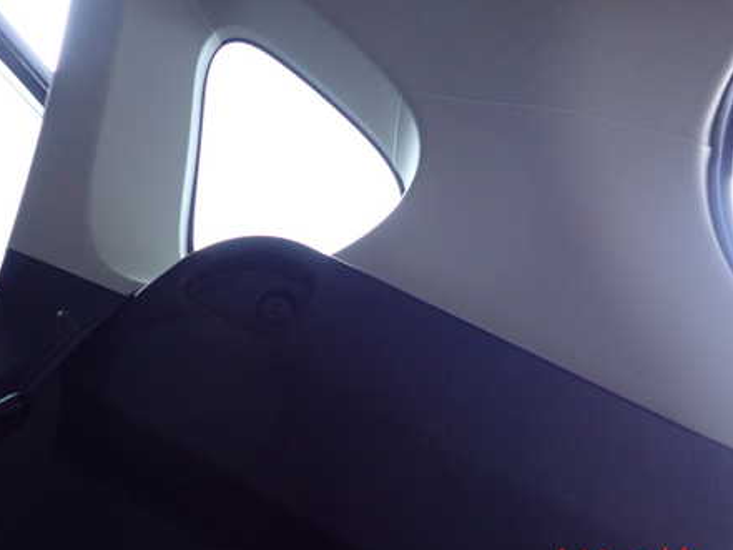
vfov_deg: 41.6
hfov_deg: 53.6
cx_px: 435
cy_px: 213
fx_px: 720
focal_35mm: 34
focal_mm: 4.5
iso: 640
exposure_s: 1/125
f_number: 2
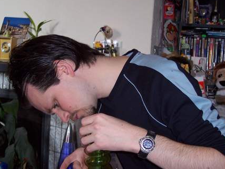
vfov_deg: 25.6
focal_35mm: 57
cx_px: 114
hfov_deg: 33.8
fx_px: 370
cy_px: 94
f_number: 2.8
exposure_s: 1/30
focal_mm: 8
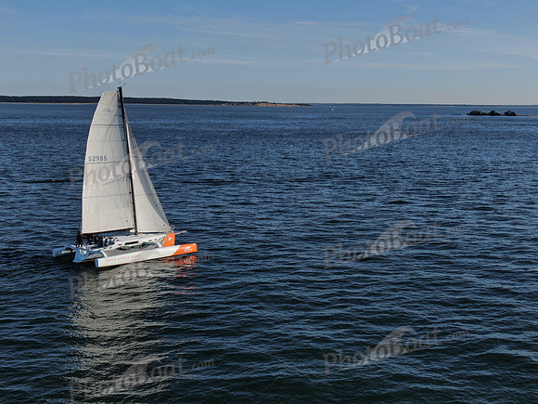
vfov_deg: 30.3
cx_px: 269
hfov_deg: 39.7
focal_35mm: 48
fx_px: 746
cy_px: 202
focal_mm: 8.6
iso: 100
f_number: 3.8
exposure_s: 1/1250
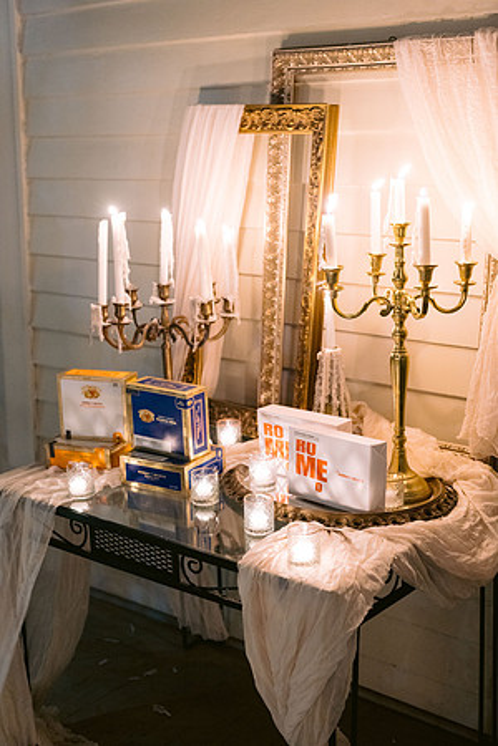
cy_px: 373
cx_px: 249
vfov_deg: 39.6
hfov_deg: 27.0
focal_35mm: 50
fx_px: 1037
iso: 1600
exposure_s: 1/30
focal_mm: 50
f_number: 2.8
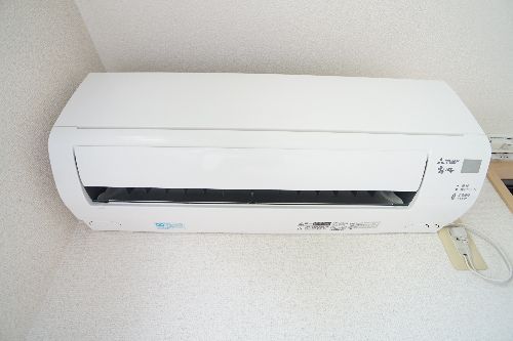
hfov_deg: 73.8
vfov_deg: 53.1
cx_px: 256
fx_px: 342
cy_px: 170
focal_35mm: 24
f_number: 4
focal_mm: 16
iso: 1000
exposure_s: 1/160
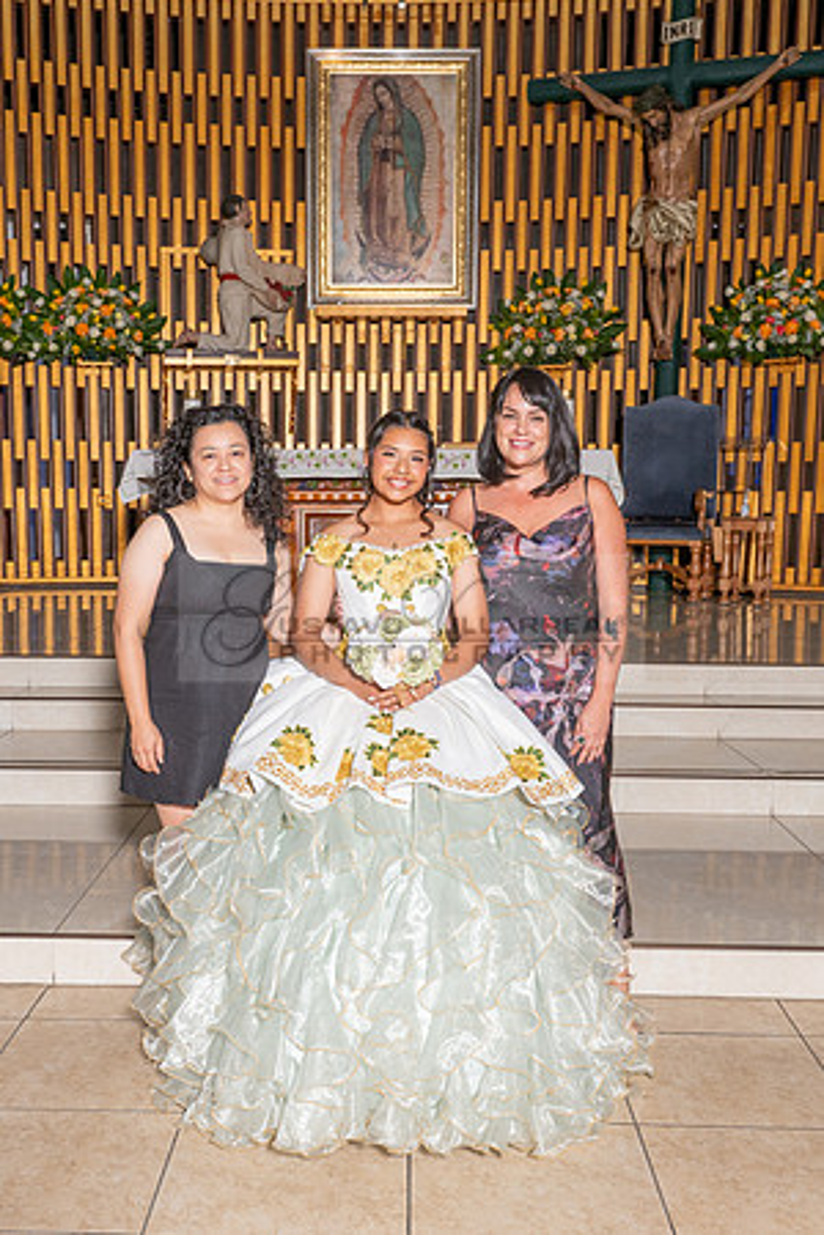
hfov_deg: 33.6
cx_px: 339
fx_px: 1360
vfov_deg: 48.8
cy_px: 679
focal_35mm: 40
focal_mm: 24
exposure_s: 1/160
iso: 320
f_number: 7.1
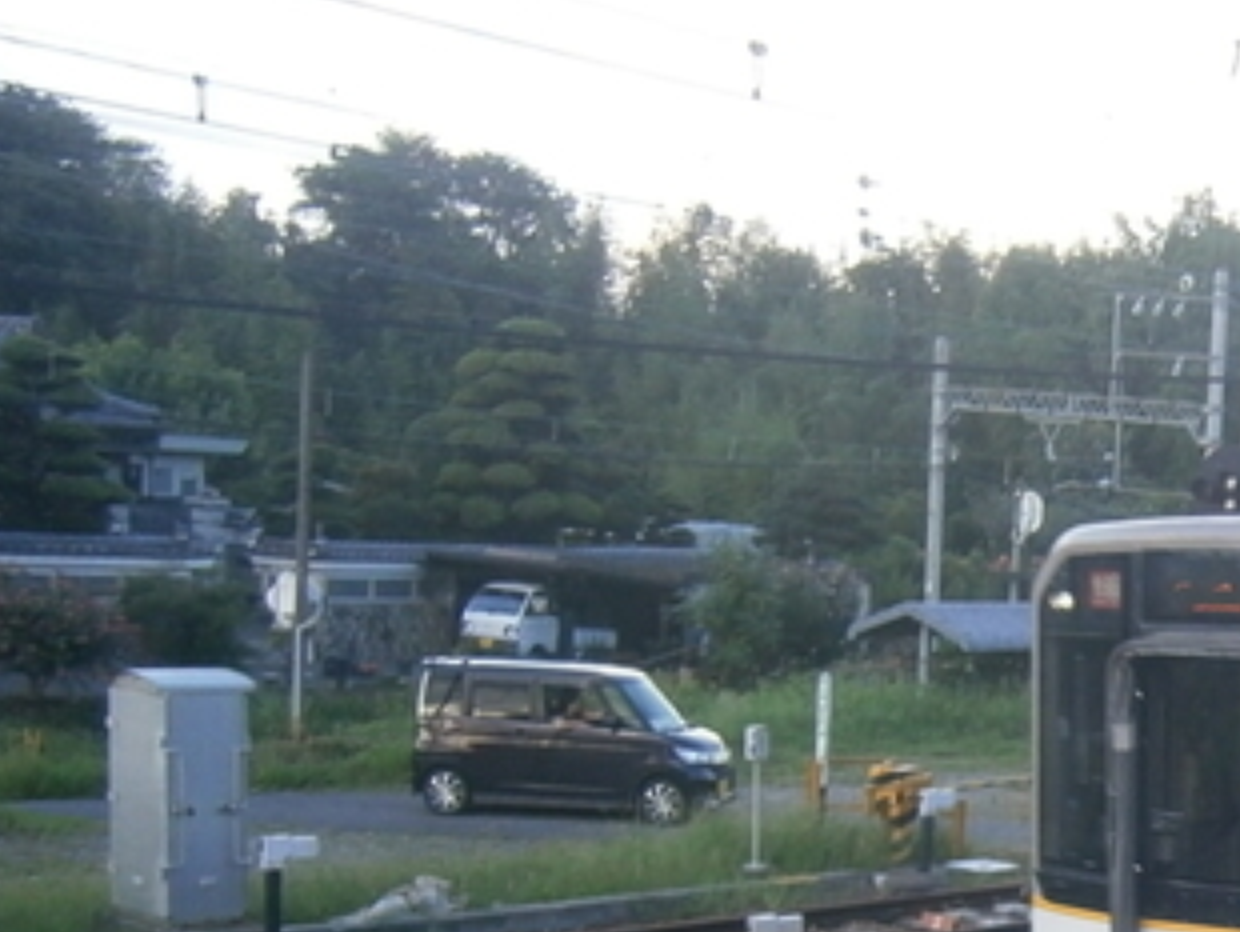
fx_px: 2402
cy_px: 996
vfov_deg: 21.0
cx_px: 1380
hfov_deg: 26.5
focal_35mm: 67
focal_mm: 4.7
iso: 125
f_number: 2.8
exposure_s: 1/250
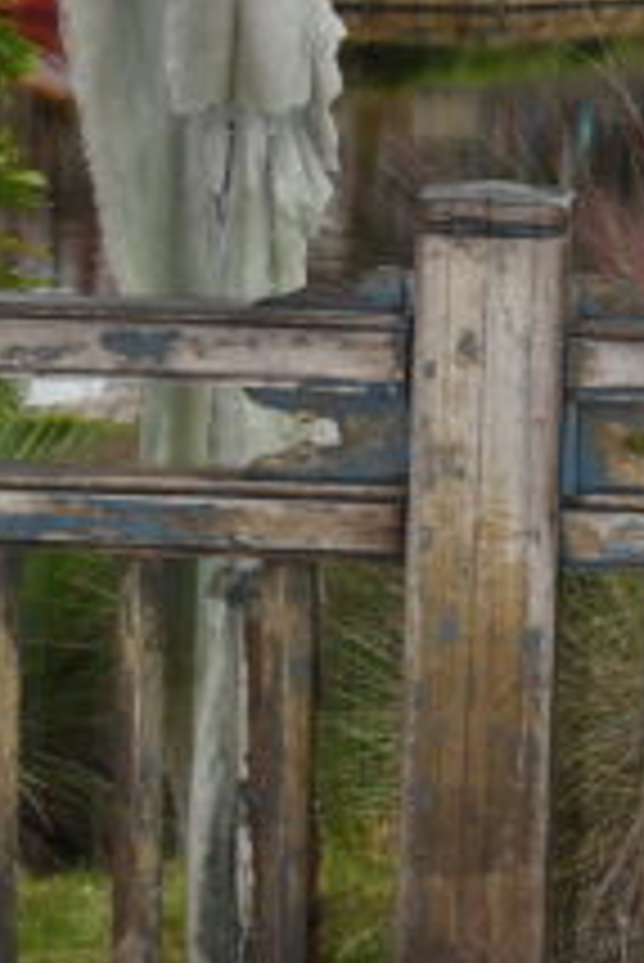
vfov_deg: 11.6
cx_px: 1160
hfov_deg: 7.5
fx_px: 4741
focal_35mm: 177
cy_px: 387
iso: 400
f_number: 7.1
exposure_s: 1/200
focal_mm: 25
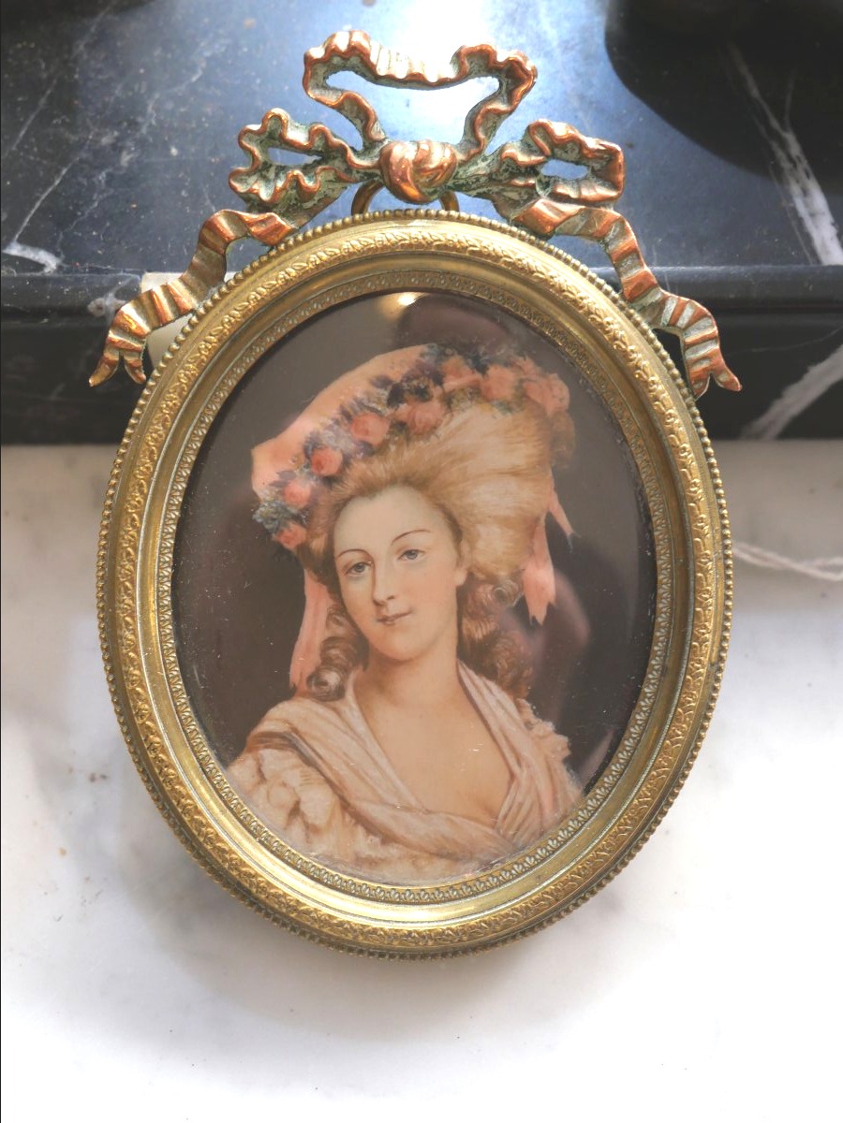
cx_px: 422
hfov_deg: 24.4
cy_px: 562
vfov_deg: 32.2
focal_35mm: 60
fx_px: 1948
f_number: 4.9
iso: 1000
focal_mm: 30
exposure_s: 1/60
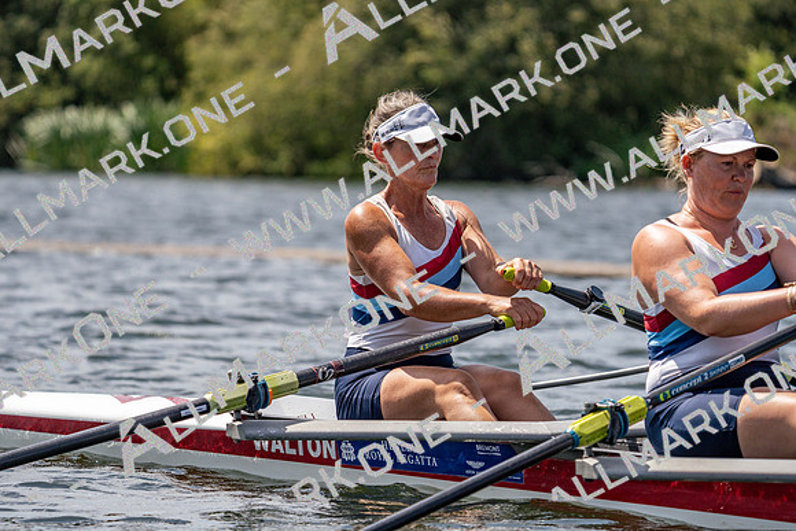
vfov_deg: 5.5
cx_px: 398
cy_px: 266
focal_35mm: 252
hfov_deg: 8.2
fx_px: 5573
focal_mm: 252
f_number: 5.6
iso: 250
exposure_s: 1/2000
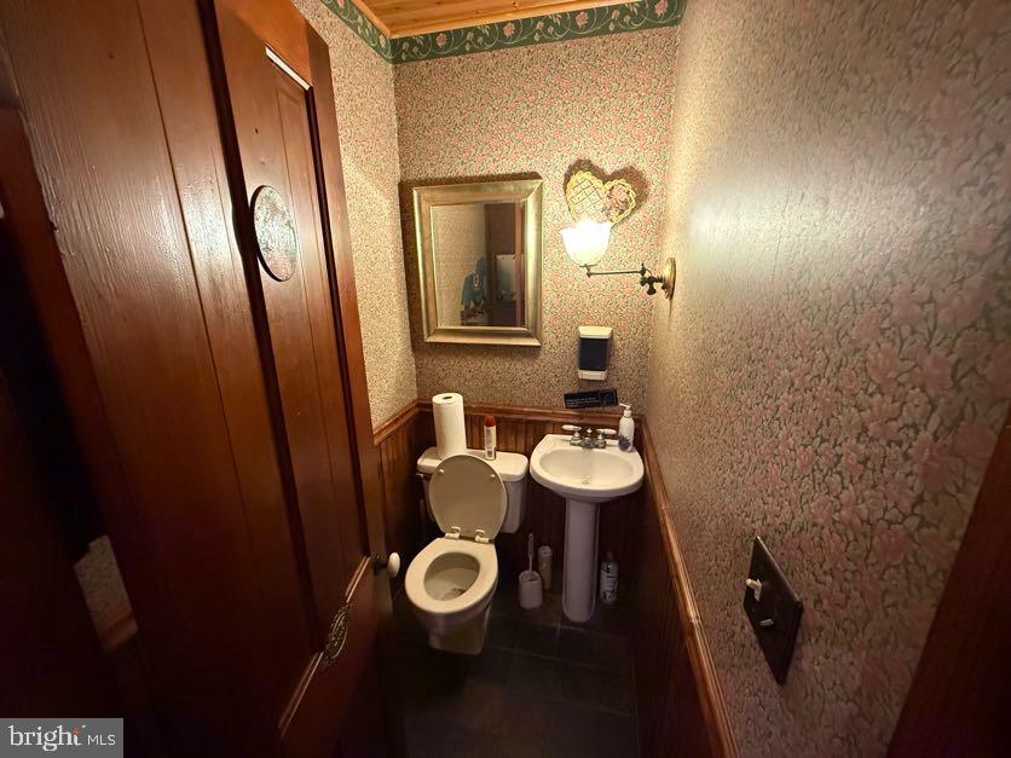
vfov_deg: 85.7
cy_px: 379
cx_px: 506
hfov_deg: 102.1
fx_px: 409
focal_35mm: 14
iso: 1000
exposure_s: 1/60
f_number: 2.2
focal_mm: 2.22
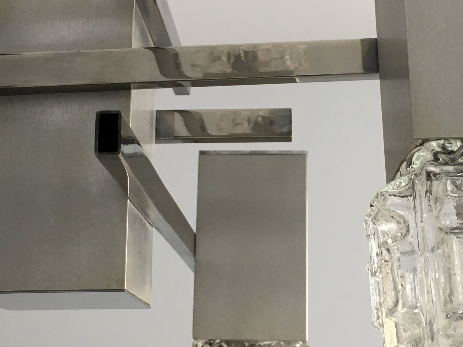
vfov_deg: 23.3
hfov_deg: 30.7
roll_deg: -0.2
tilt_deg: +13.8
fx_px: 843
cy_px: 166
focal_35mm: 63
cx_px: 251
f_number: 2.2
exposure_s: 1/33
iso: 40
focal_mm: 4.15
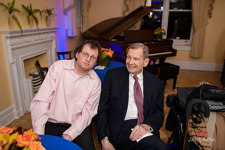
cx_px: 112
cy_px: 75
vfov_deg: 45.0
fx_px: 181
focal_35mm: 29
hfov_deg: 63.6
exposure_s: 1/125
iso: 1250
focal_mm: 29
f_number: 3.2
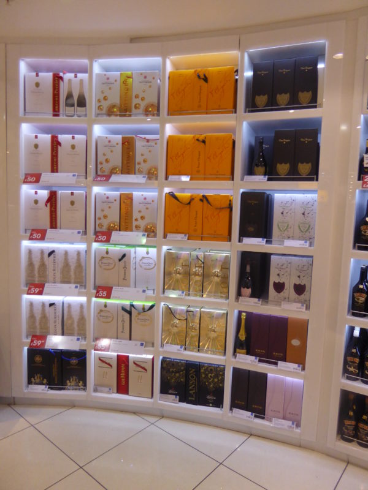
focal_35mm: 24
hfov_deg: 56.8
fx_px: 340
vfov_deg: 71.6
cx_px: 184
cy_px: 245
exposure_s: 1/60
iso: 400
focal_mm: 4.3
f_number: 3.3
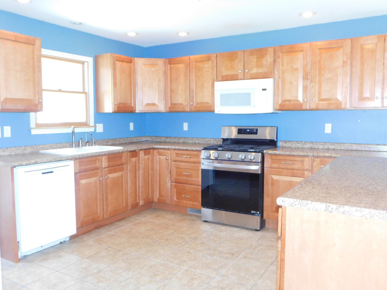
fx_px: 335
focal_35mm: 30
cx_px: 194
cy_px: 145
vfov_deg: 46.8
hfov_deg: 60.0
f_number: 3.2
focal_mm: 5.3
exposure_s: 1/30
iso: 560
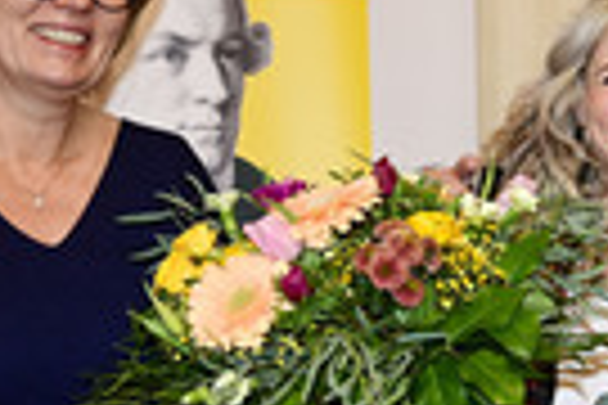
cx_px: 718
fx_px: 1835
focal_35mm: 109
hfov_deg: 17.9
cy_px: 364
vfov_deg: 12.5
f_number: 2.8
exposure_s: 1/200
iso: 800
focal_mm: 32.5
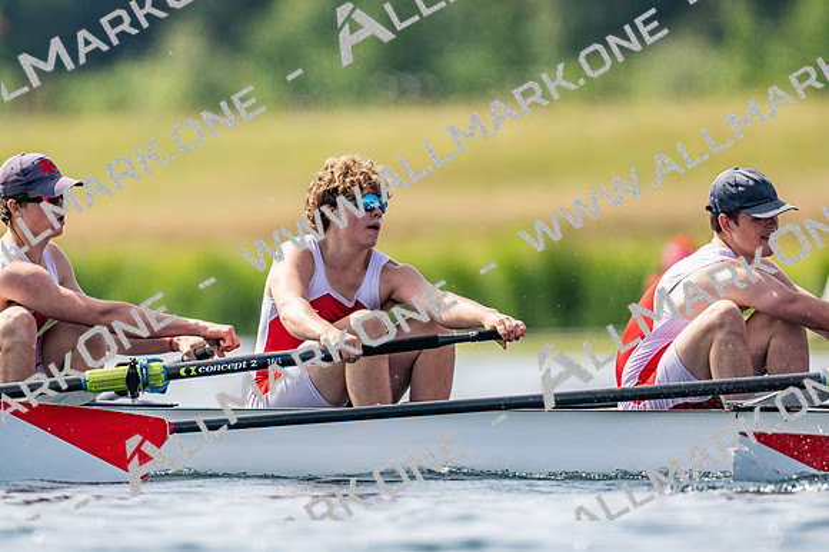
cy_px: 276
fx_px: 20712
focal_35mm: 900
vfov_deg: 1.5
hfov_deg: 2.3
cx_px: 414
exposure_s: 1/2500
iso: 200
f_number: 4
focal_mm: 600
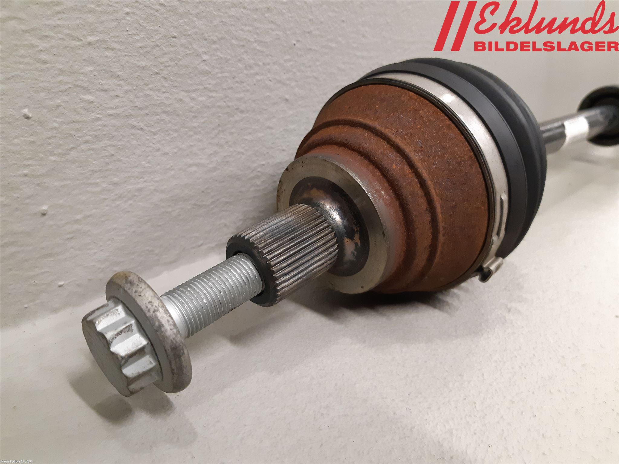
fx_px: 465
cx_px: 310
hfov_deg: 67.3
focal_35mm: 26
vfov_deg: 53.1
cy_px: 232
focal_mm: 3.93
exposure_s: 1/50
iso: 320
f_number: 1.7
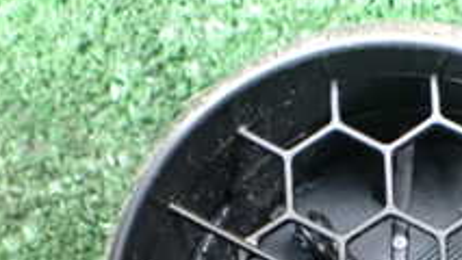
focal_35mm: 92
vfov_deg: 12.8
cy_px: 314
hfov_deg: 22.7
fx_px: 1127
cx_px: 390
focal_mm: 5.4
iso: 1250
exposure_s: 1/30
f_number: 2.3
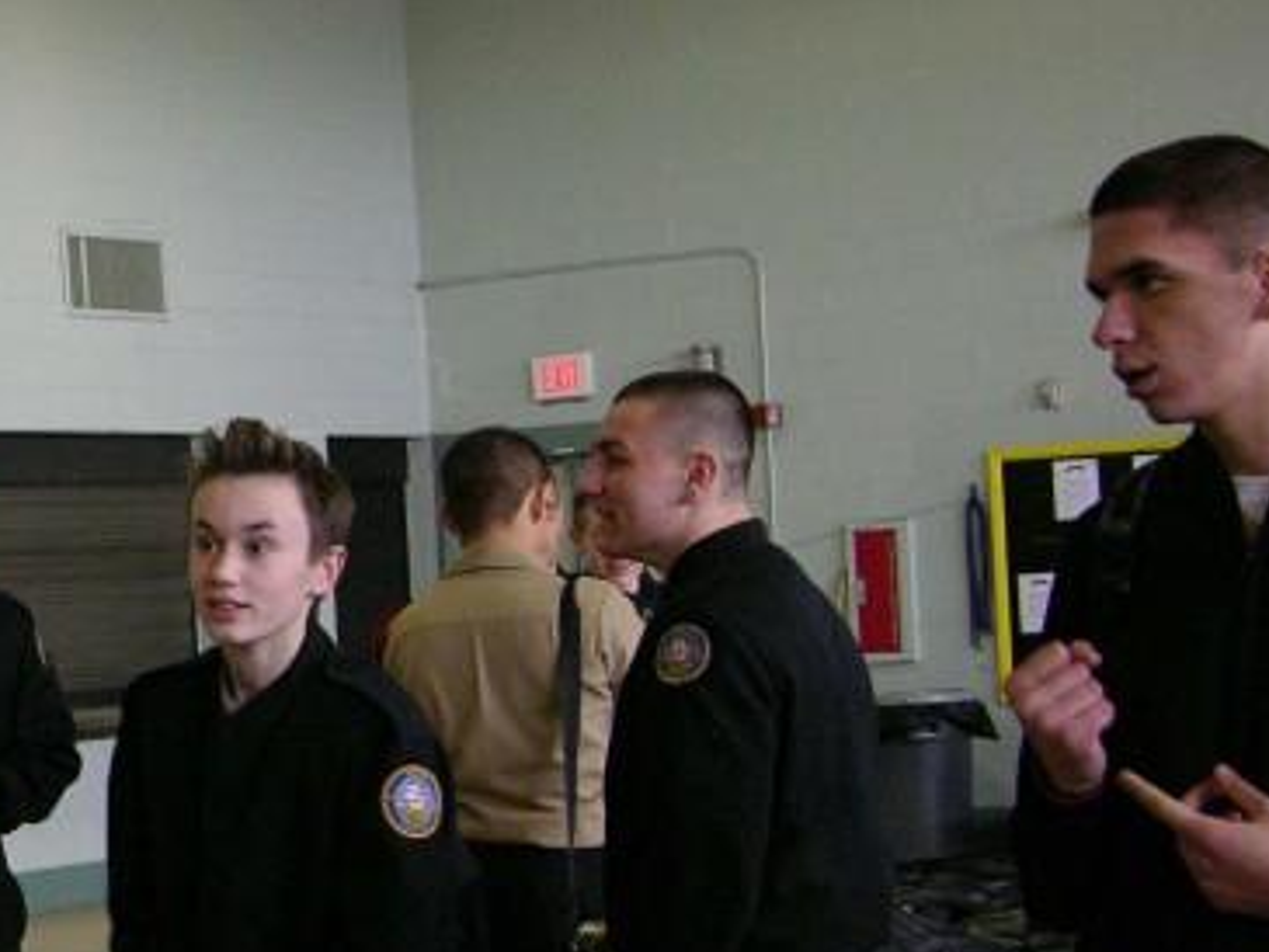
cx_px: -334
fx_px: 3337
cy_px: 511
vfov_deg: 16.2
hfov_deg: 19.9
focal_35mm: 91
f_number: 2.8
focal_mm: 8.9
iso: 200
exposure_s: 1/60.1
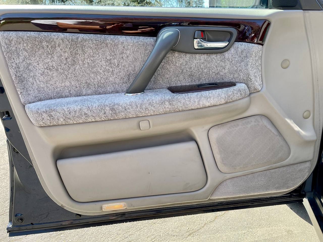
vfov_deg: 54.9
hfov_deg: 69.4
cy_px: 121
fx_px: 233
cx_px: 162
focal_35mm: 25
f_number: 1.6
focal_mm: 5.1
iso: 32
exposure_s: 1/243
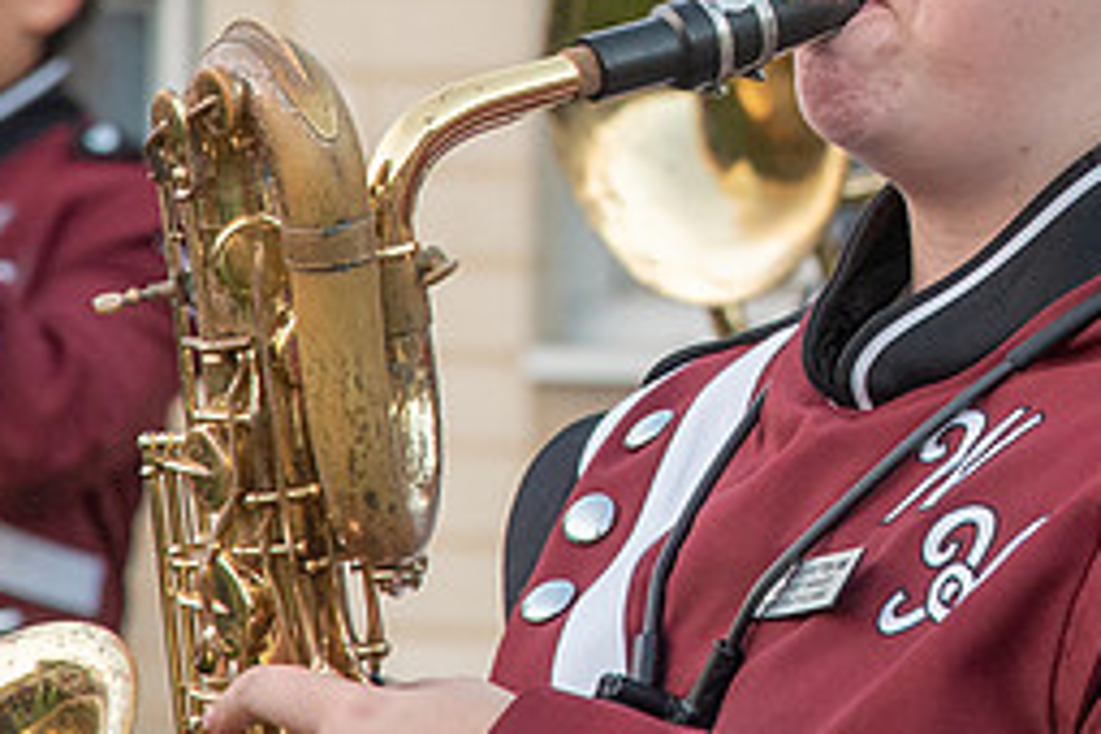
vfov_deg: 3.5
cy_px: -237
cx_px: 1433
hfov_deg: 5.2
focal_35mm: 394
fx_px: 12049
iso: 1600
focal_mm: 120
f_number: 7.1
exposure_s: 1/160
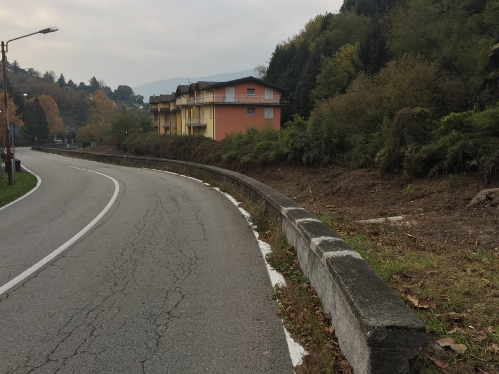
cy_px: 178
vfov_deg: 44.1
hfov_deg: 56.8
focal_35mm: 32
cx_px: 256
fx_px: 461
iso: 32
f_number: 2.2
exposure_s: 1/180
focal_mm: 4.15
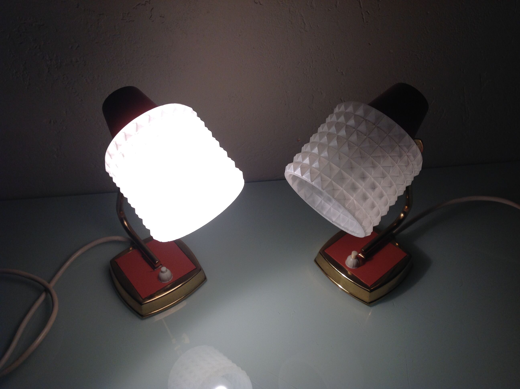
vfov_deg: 40.6
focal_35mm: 35
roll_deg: +0.7
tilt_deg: -43.5
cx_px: 260
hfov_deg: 52.7
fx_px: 525
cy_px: 194
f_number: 2.4
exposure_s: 1/100
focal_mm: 4.28
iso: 64
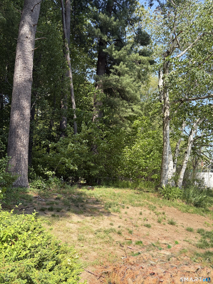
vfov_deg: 67.3
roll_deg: -2.2
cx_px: 106
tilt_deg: +9.0
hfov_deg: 53.1
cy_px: 142
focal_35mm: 26
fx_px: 213
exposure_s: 1/1175
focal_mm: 5.96
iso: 50
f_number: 1.6
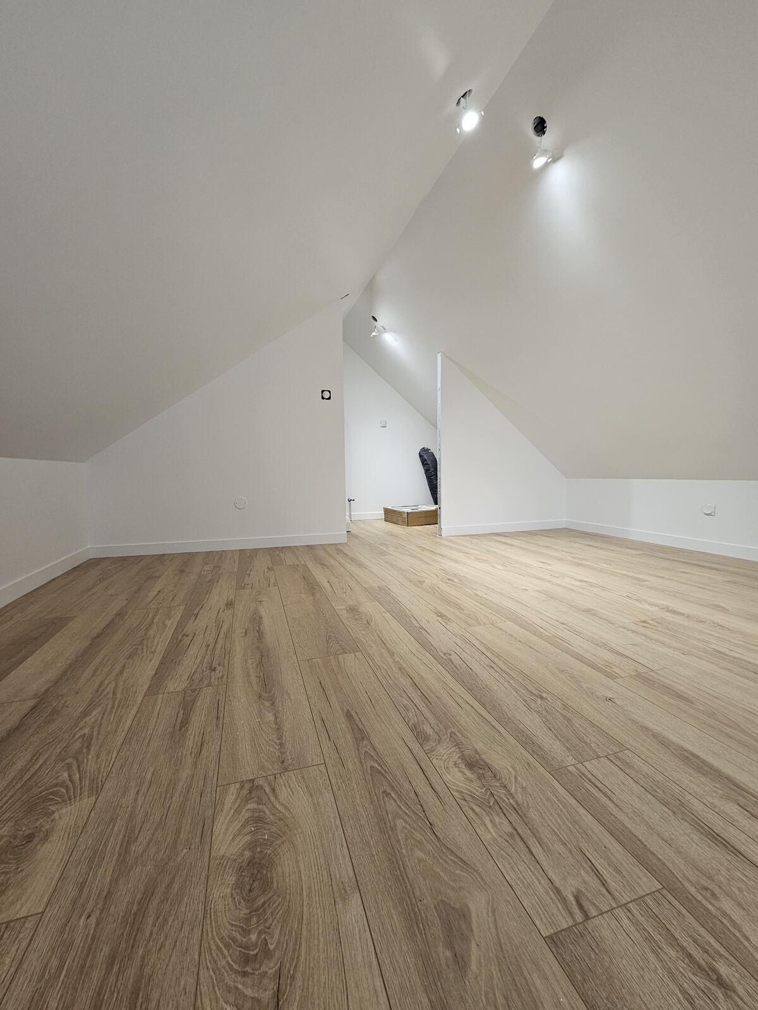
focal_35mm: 13
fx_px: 380
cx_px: 379
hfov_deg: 89.9
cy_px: 505
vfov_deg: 106.2
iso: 200
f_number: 2.2
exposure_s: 1/50
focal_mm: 2.2
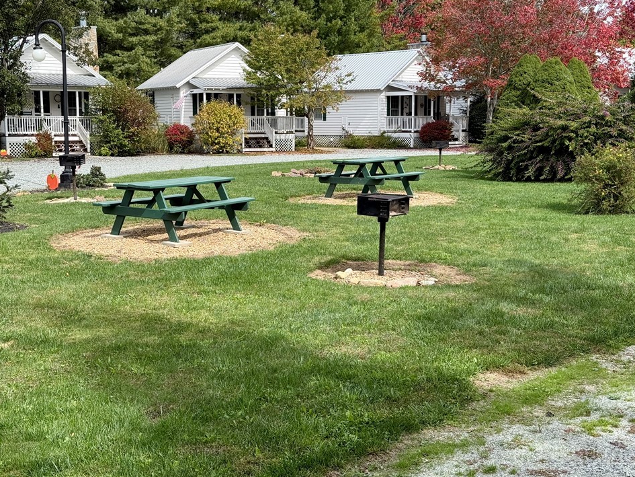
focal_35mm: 52
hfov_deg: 36.8
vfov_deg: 28.0
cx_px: 300
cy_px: 233
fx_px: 954
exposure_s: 1/2208
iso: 64
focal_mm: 6.76
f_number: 1.78
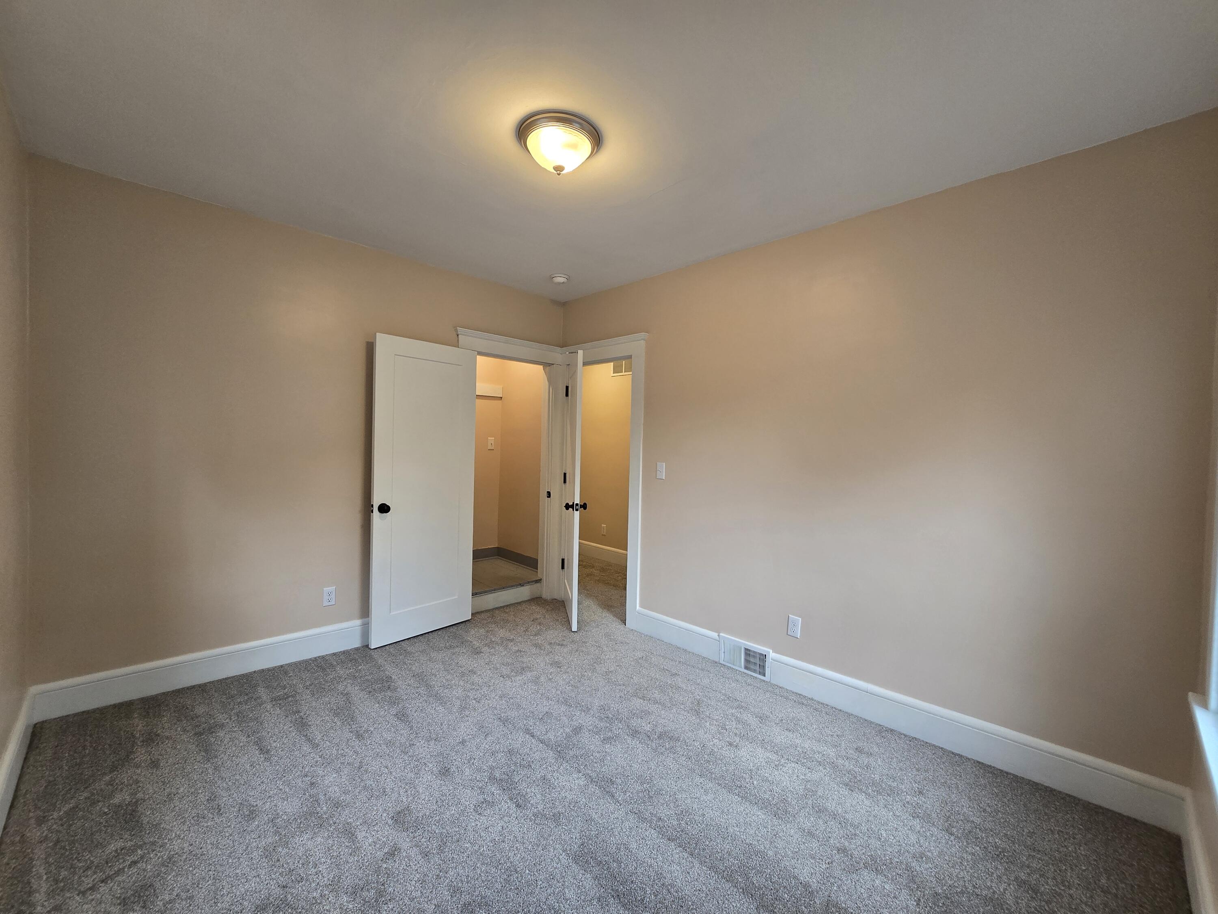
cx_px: 609
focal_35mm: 13
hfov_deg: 106.2
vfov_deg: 89.9
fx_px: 457
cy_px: 457
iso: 125
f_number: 2.2
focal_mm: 2.2
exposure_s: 1/60
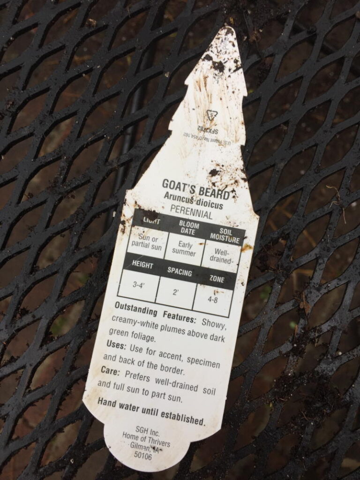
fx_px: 402
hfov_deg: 48.2
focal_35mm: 29
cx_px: 180
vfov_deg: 61.7
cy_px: 240
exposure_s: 1/120
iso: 50
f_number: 2.2
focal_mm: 4.15
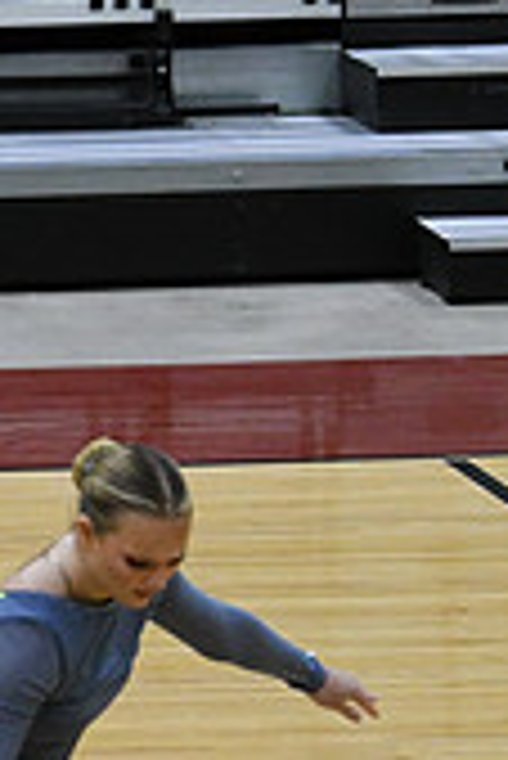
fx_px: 11934
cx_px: -782
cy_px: 569
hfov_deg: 2.4
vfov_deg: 3.6
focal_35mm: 565
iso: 5000
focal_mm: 110
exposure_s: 1/500
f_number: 4
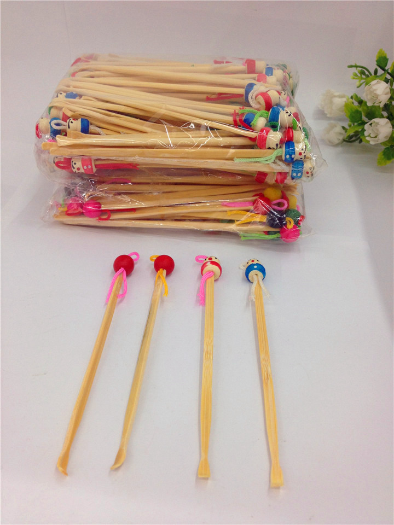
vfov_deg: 52.6
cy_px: 262
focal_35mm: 35
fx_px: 531
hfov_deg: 40.7
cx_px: 197
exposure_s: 1/30
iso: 64
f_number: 2.4
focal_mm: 4.28
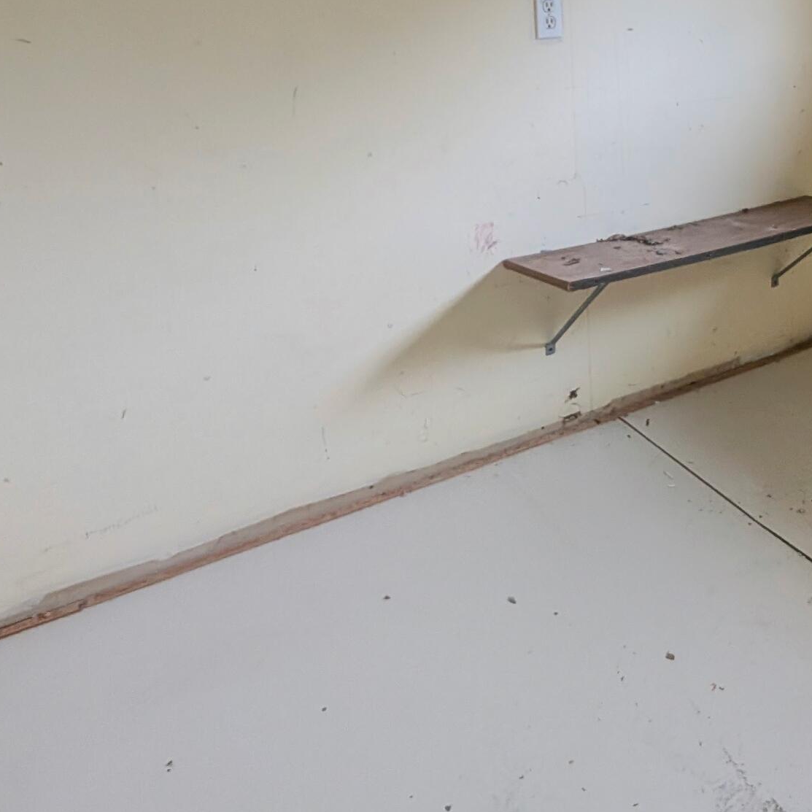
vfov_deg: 50.6
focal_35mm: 31
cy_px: 214
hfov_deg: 50.2
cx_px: 619
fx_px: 823
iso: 83
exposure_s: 1/99.7
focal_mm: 1.95
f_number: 2.2
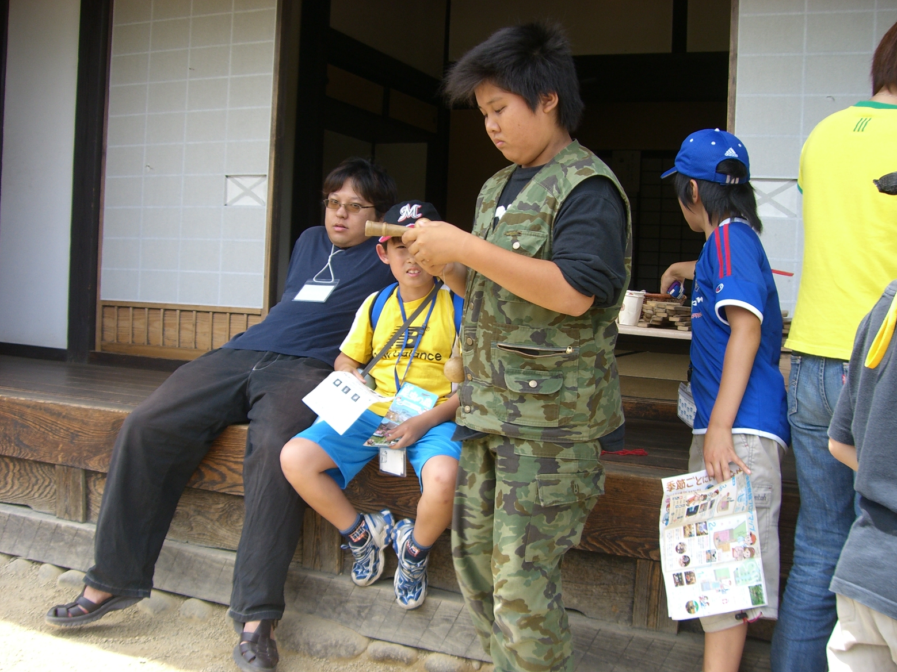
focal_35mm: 39
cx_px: 459
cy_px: 341
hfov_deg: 47.9
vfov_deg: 36.8
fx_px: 1011
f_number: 2.7
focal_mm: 6.2
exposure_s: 1/250
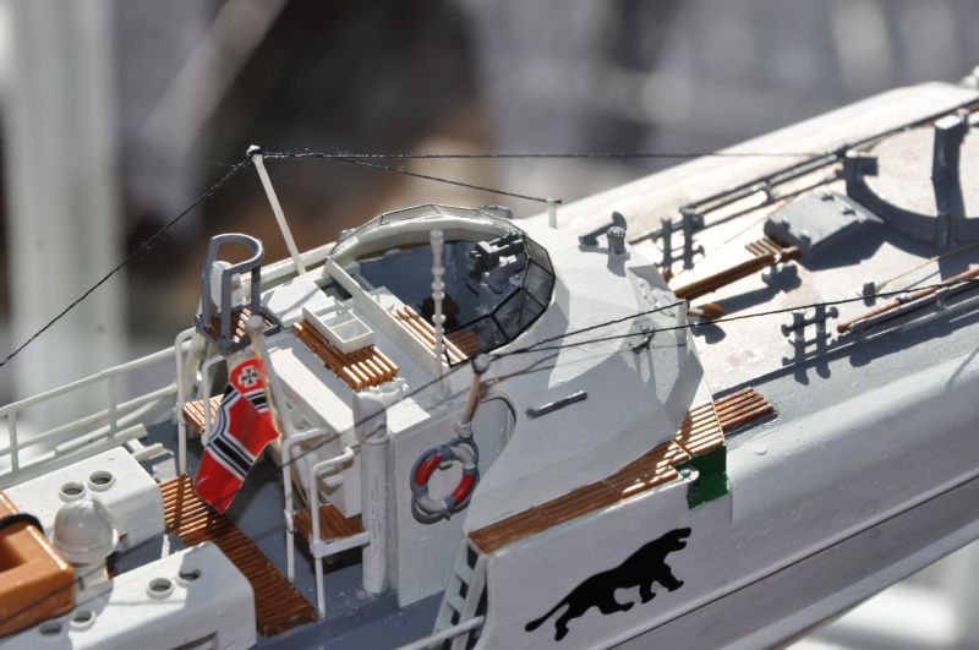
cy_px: 325
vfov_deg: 8.7
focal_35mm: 158
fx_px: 4277
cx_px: 490
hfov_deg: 13.1
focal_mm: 105
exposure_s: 1/200
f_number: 13
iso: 200
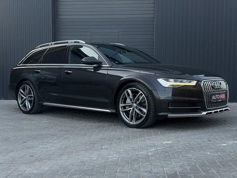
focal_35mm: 48
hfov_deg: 39.7
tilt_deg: -2.8
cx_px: 118
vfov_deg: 30.3
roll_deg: +0.0
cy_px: 89
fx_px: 329
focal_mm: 6.76
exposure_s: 1/188
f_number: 1.78
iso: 50
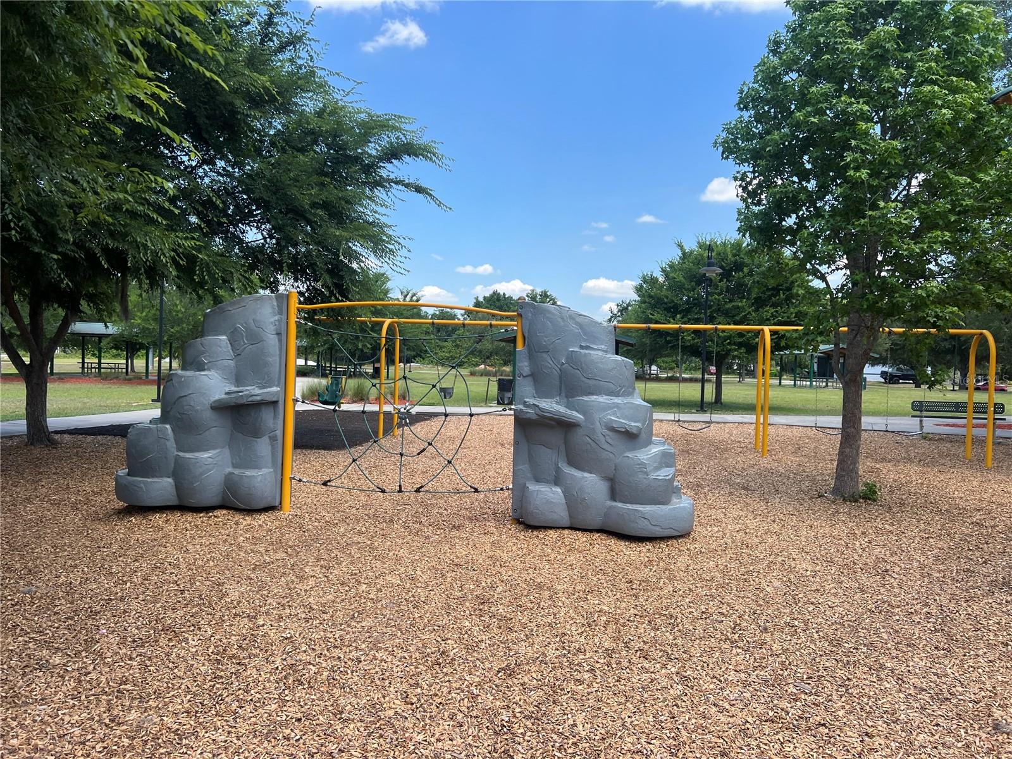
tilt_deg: -0.9
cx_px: 506
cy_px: 380
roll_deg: -4.0
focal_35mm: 26
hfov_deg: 67.3
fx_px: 760
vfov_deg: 53.1
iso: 50
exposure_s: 1/1972
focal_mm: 5.7
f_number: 1.5
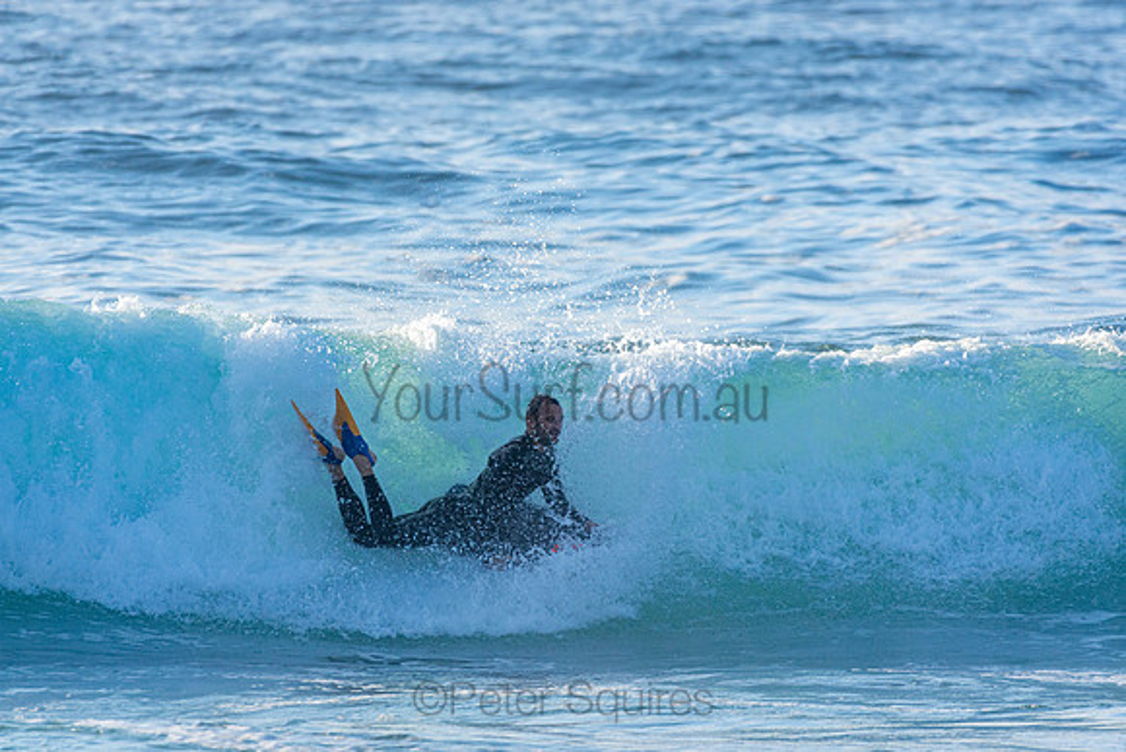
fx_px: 23463
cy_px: 376
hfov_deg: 2.7
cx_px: 563
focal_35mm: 750
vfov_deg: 1.8
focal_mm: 500
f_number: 5.6
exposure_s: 1/1250
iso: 280
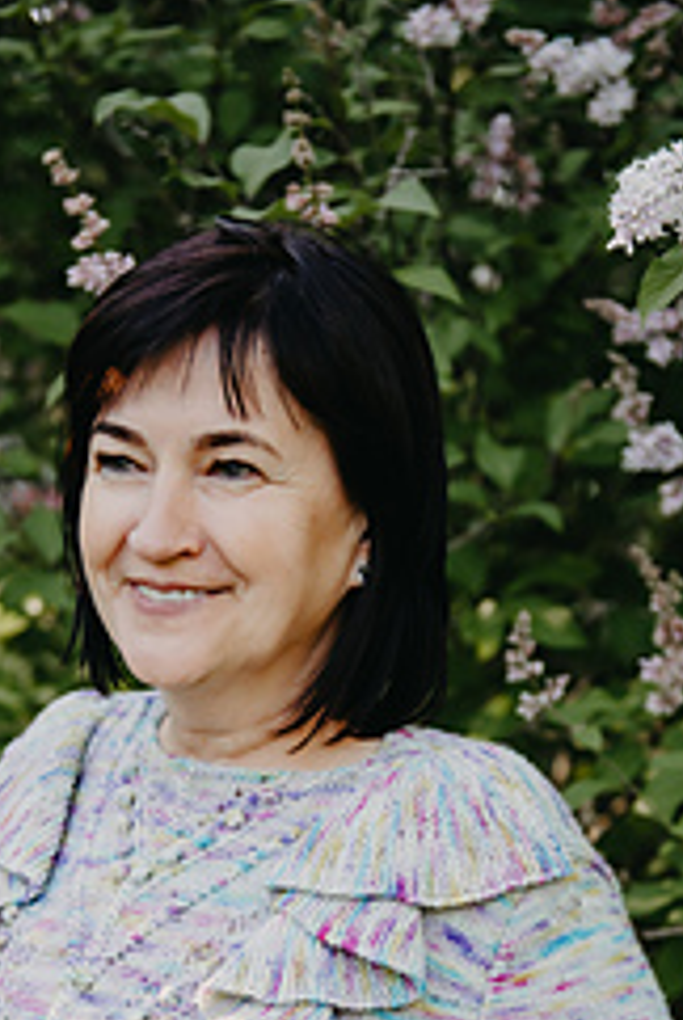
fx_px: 2809
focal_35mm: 99
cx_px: 312
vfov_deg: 20.2
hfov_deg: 13.9
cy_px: 915
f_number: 2.8
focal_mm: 48
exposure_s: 1/640
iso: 160
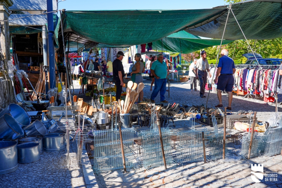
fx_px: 305
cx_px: 141
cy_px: 94
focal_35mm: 39
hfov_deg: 49.6
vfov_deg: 34.2
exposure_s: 1/400
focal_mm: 39
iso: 100
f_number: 5
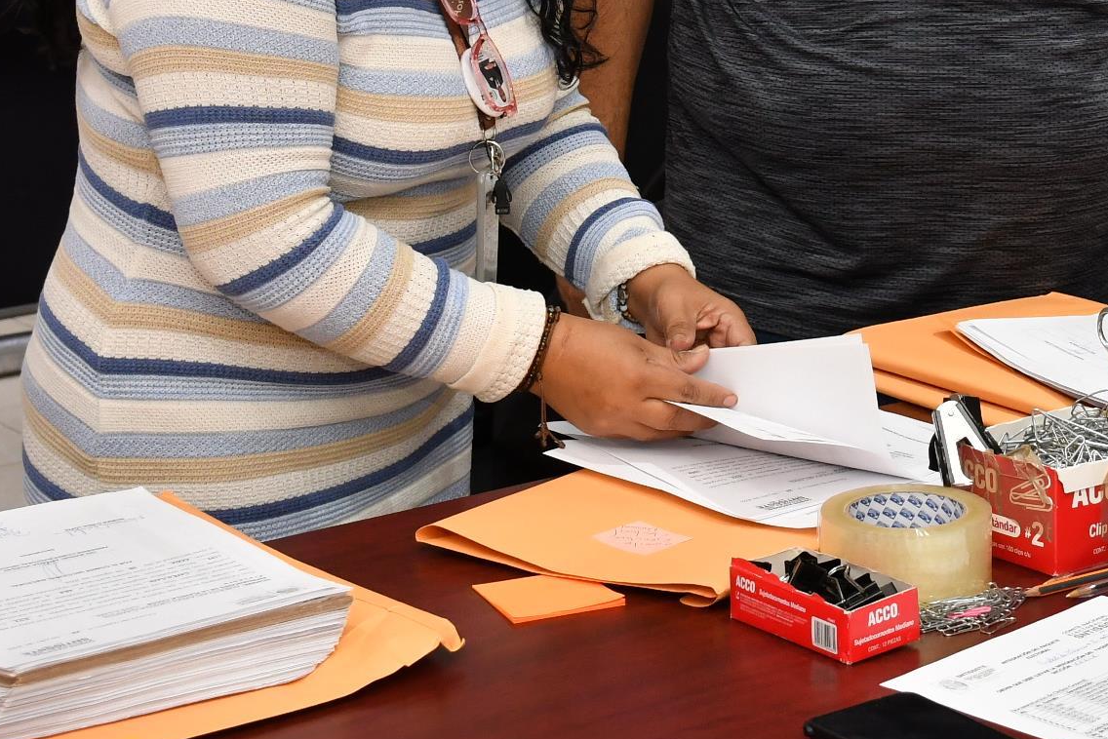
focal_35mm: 98
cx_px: 896
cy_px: -65
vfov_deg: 13.7
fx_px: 3017
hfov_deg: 20.6
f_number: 5.6
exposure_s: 1/100
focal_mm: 27
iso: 800
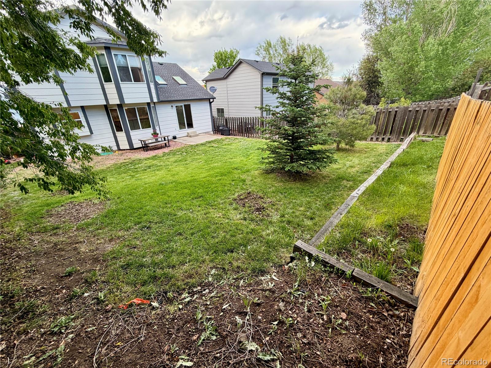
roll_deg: +2.3
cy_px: 184
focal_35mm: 14
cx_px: 246
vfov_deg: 85.7
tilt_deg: -24.4
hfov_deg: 102.1
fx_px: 199
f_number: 2.2
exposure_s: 1/121
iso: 64
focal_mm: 2.22
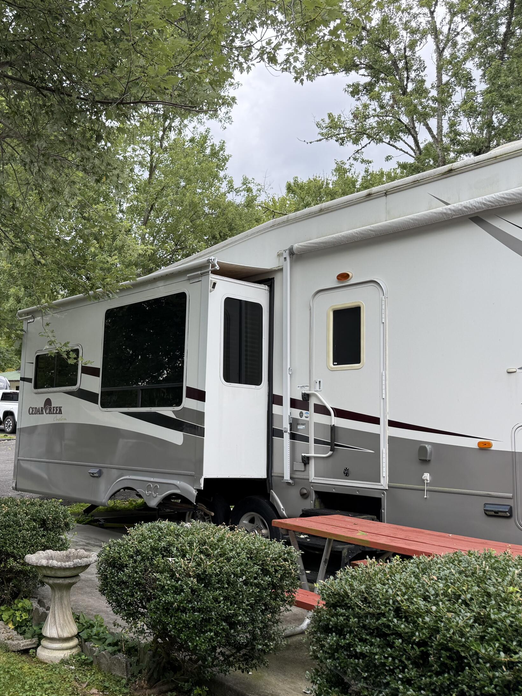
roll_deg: -2.4
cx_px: 136
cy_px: 349
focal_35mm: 33
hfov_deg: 41.8
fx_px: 664
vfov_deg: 55.4
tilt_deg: +7.0
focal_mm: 6.76
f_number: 1.78
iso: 100
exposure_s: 1/584
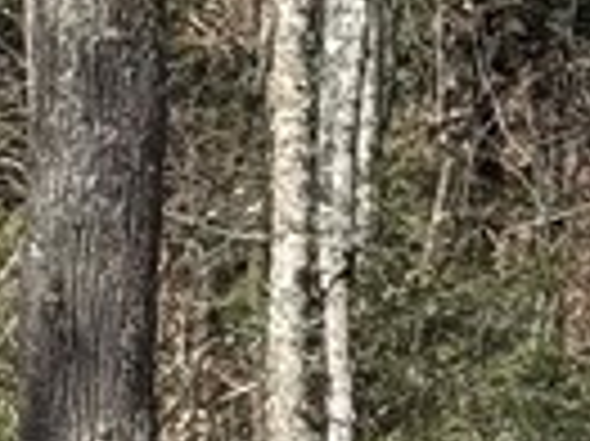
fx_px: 6386
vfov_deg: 4.0
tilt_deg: -7.3
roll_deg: +1.2
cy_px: 198
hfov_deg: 5.0
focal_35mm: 375
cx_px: -1194
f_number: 1.78
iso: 64
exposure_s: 1/2331
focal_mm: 6.76
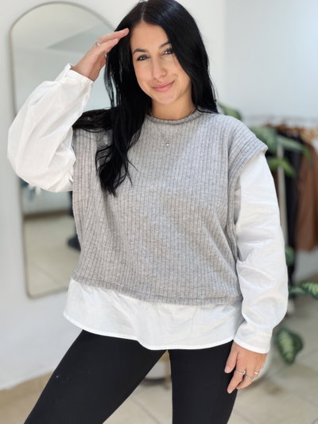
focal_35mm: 30
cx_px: 159
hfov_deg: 46.8
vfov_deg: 60.0
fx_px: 367
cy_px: 212
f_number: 1.9
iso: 80
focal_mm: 2.71
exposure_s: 1/114
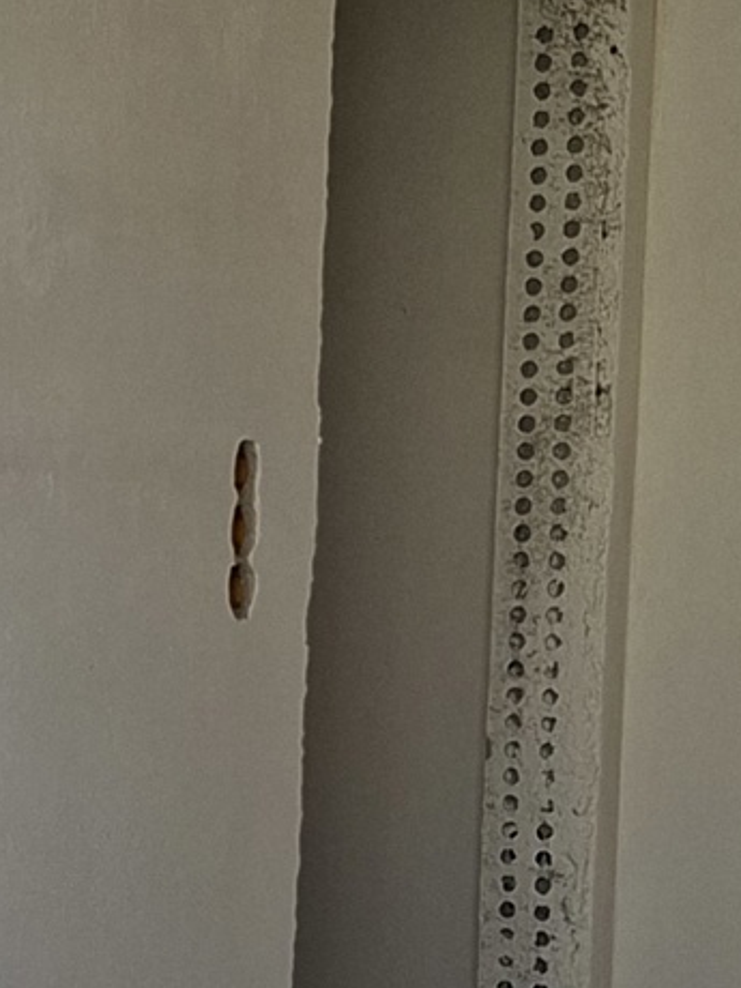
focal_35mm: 128
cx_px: -971
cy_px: 853
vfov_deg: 15.3
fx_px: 3653
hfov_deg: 10.2
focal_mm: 5.54
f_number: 1.8
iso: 50
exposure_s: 1/225
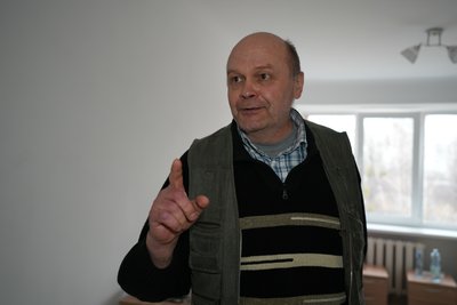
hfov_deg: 54.4
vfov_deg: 37.9
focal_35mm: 35
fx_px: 444
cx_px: 228
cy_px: 152
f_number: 2.8
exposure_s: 1/50
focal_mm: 35
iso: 320
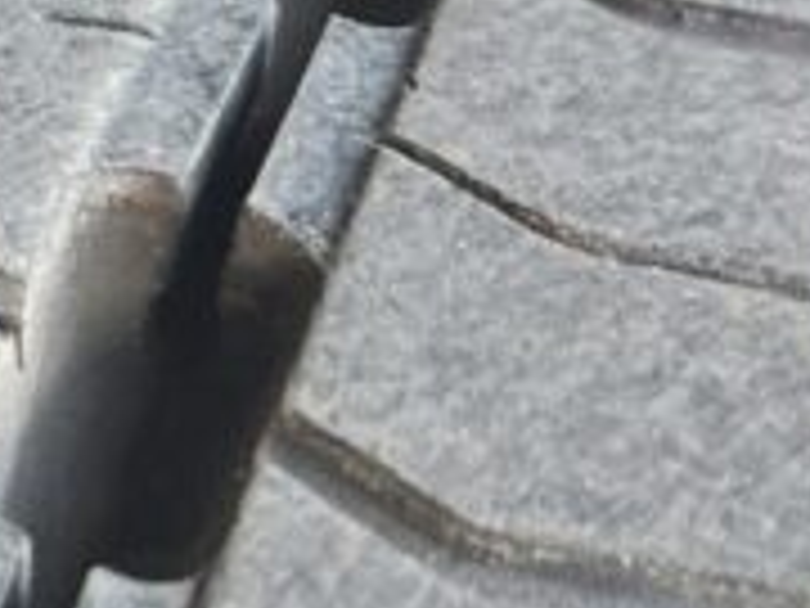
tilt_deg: -19.9
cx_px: -788
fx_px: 3463
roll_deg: -0.2
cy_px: -149
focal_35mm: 148
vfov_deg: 9.9
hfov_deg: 12.0
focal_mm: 5.7
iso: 80
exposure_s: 1/121
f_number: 1.5
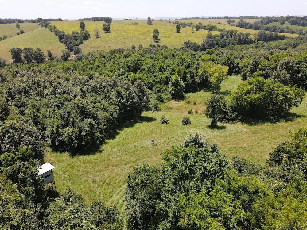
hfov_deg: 71.6
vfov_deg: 56.8
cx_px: 154
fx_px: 213
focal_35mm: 24
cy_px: 115
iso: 100
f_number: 2.8
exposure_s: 1/20
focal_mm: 4.5
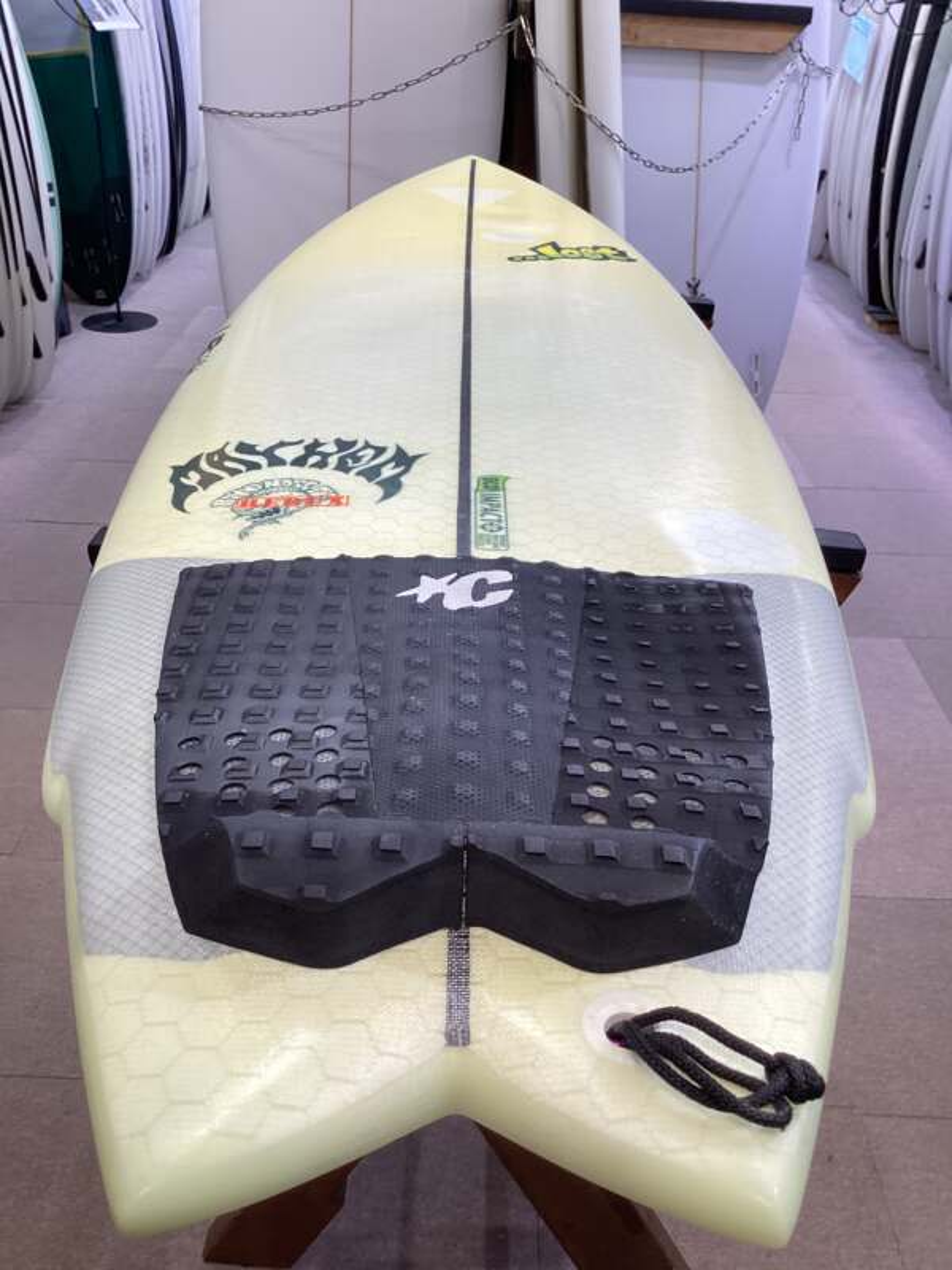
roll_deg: -1.6
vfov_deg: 58.4
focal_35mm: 31
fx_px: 1137
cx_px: 476
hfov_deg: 45.4
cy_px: 635
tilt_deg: -30.5
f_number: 2.4
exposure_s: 1/50
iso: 64
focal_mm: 3.3
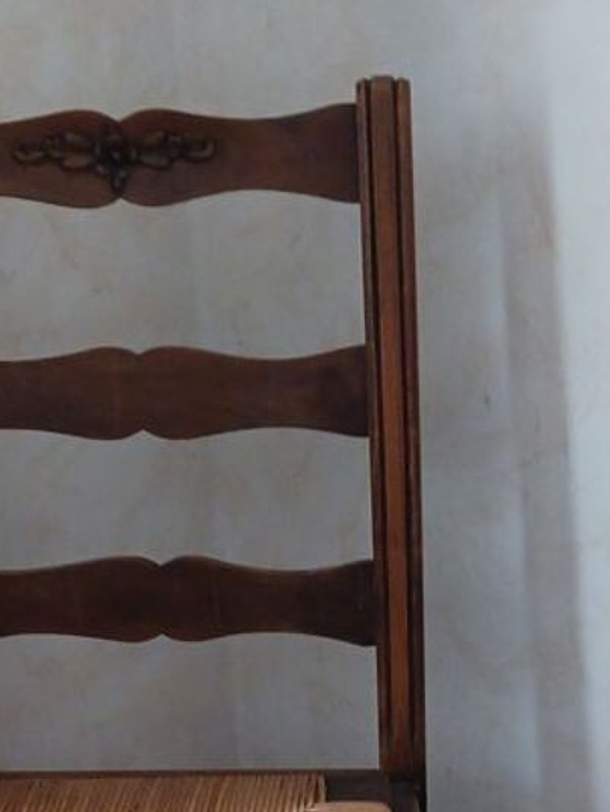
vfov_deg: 28.1
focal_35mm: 67
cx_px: 395
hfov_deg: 21.9
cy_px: 698
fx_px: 1574
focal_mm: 4
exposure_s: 1/20
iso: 800
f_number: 1.8
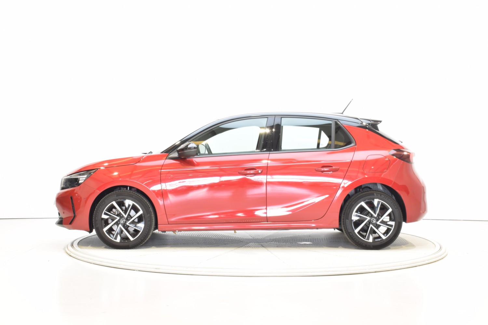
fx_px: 712
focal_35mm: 52
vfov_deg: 25.8
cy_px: 162
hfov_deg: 37.9
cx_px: 244
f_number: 22
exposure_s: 2.5
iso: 100
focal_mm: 35
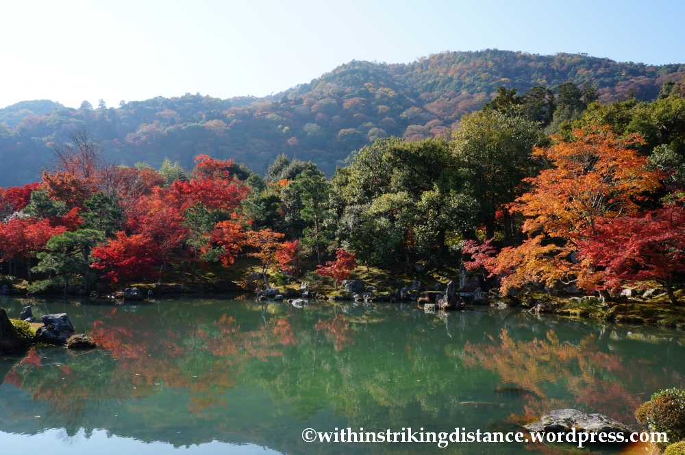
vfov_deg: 43.5
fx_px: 570
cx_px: 342
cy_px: 228
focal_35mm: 30
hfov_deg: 62.0
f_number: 13
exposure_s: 1/100
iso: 200
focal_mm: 20
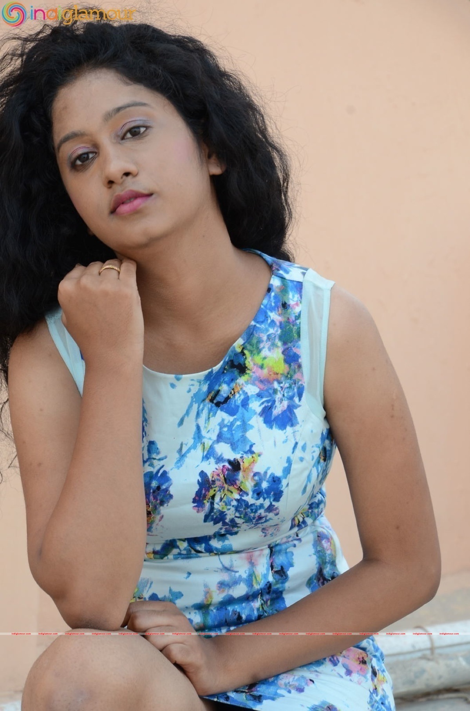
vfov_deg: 13.1
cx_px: 235
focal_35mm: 158
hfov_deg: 8.7
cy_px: 356
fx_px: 3100
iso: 500
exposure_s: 1/125
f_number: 7.1
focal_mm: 105
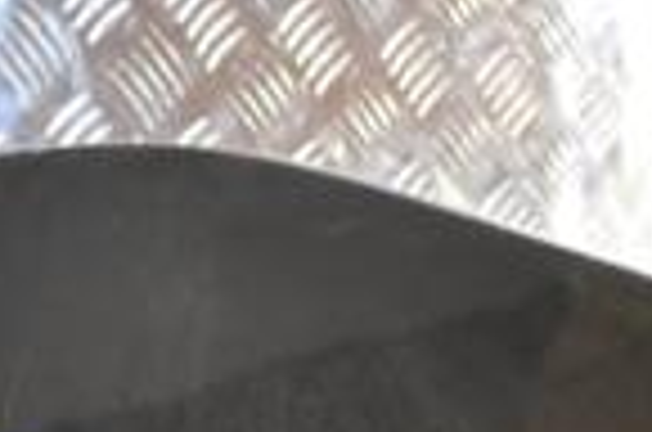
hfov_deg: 14.7
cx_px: 670
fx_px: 2476
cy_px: 886
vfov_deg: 9.3
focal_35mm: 137
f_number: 4
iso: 280
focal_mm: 22
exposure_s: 1/30
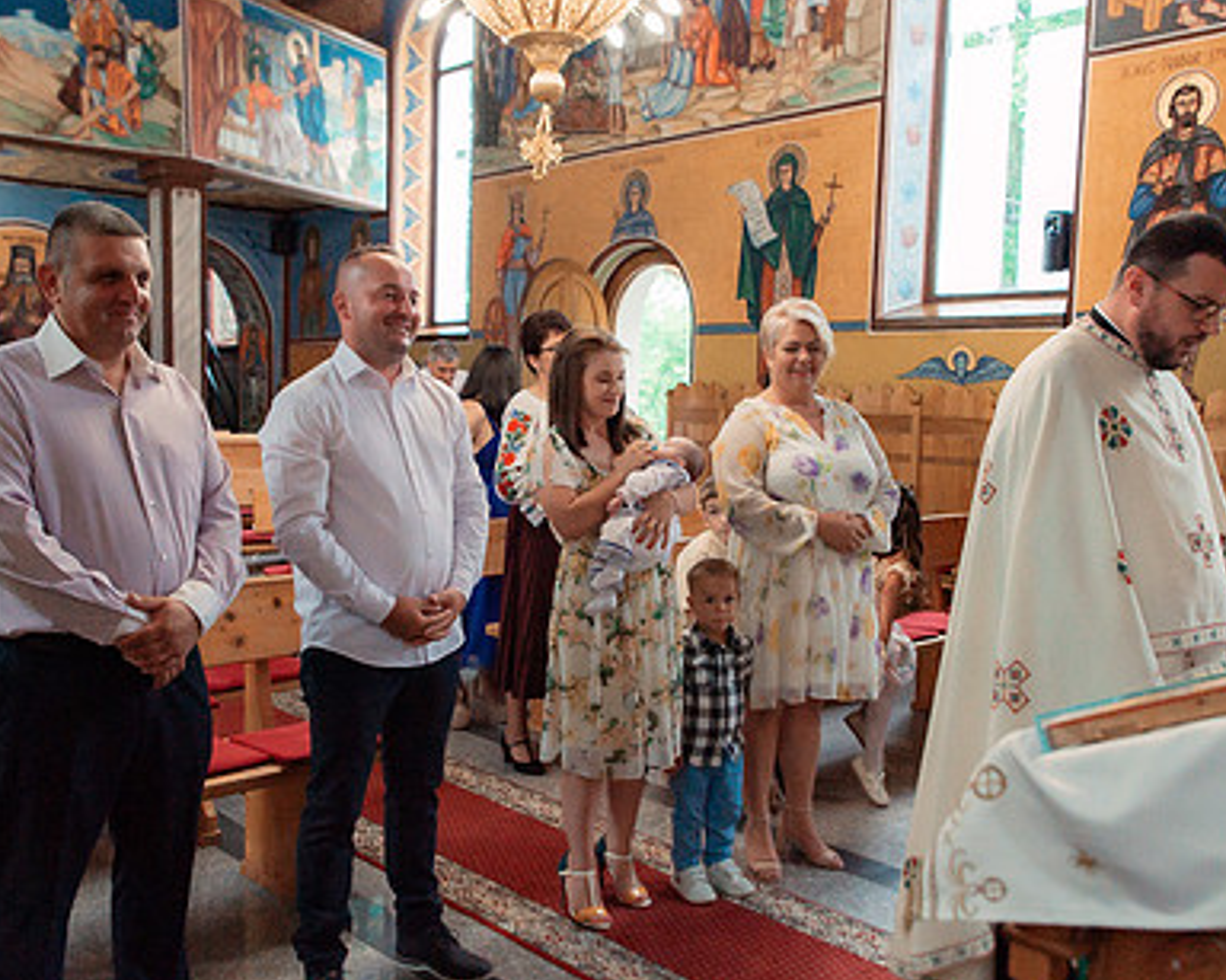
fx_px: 1233
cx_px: 587
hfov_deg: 52.8
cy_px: 469
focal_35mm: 34
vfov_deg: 43.3
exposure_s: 1/1250
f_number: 3.5
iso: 3200
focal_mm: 24
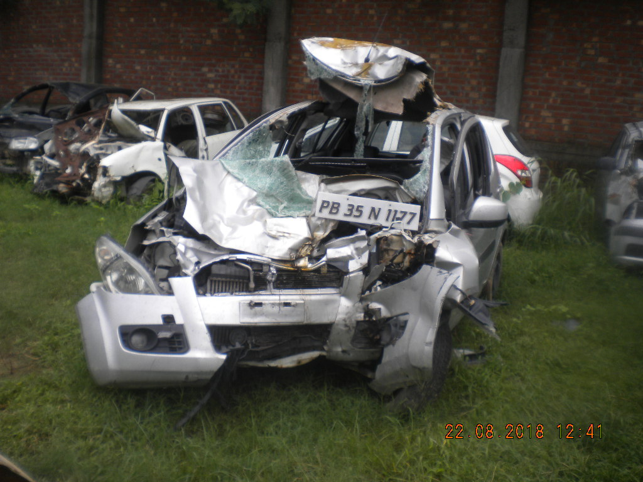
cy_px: 241
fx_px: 650
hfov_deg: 52.6
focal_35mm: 35
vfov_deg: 40.7
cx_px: 322
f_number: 4.6
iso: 80
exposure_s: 1/286
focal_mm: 6.3
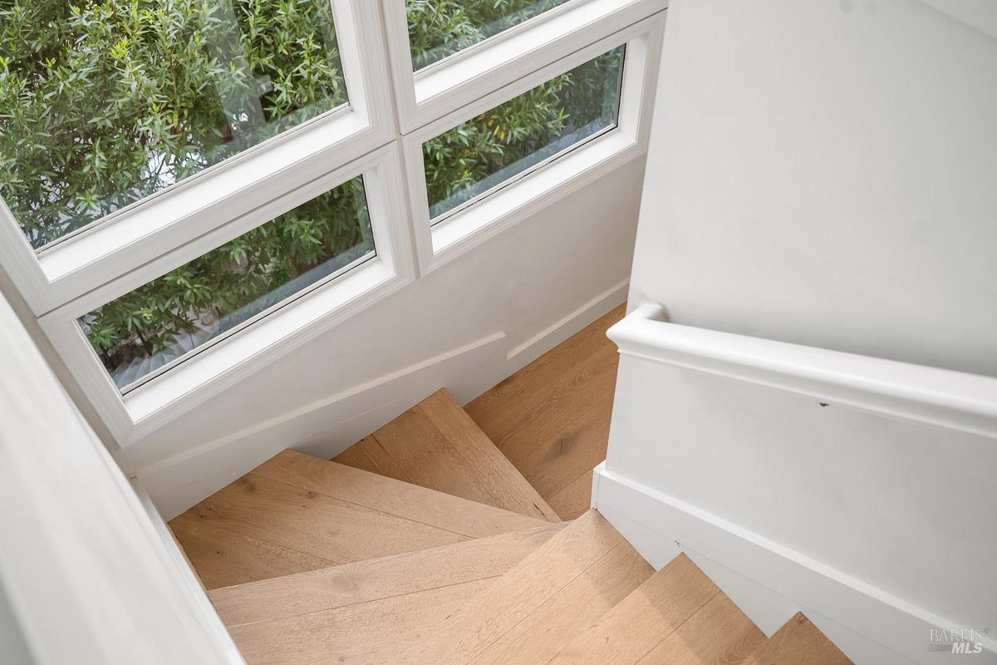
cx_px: 498
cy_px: 332
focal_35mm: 32
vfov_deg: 40.5
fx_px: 900
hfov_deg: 58.0
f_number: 5
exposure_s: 1/100
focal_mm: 32.5
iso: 400
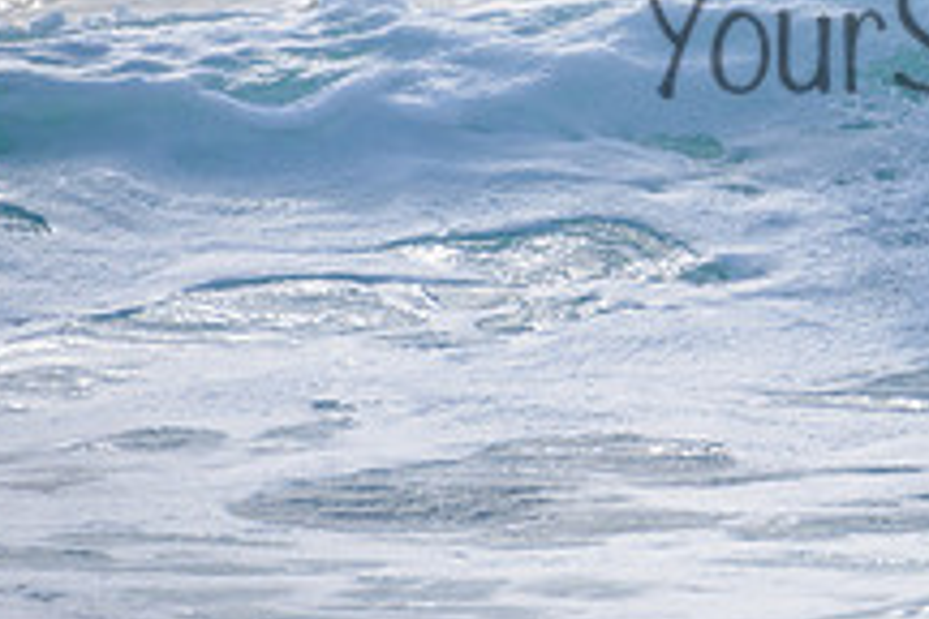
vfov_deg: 0.8
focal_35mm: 1648
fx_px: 42524
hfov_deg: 1.3
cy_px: -194
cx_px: 1023
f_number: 5.6
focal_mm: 500
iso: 110
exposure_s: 1/2000
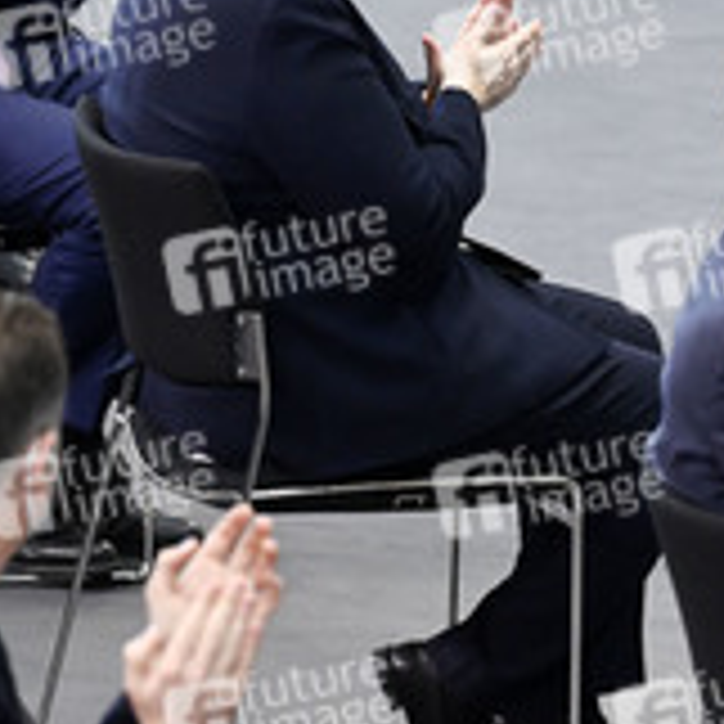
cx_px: 609
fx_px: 18528
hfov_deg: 2.2
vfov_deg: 2.2
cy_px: 148
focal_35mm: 783
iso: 8000
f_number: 5.6
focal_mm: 330
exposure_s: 1/400
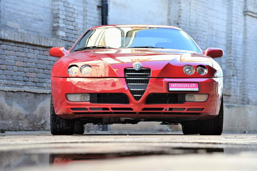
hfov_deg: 17.1
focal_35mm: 120
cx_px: 128
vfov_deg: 11.4
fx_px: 857
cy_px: 86
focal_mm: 120
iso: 400
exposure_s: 1/160
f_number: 6.3
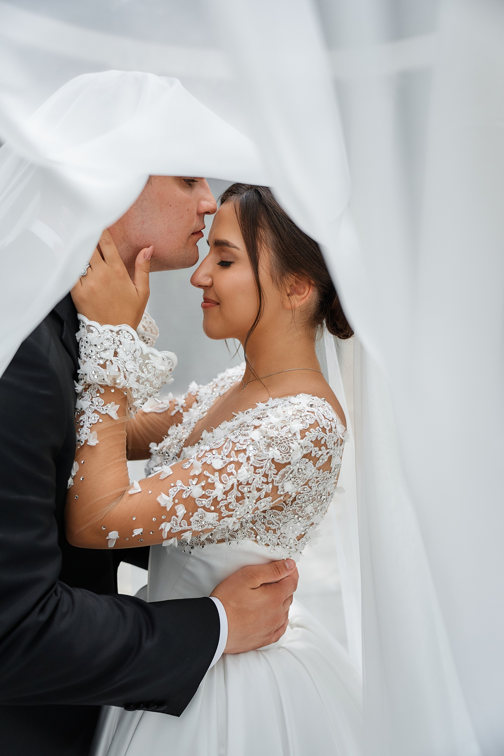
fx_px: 693
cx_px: 252
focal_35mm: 33
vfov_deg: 57.2
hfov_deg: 40.0
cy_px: 378
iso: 400
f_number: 2.8
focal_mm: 33
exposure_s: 1/2000
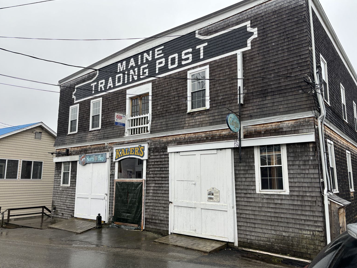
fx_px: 278
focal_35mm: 27
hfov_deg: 65.3
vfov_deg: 51.4
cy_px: 136
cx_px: 172
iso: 50
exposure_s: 1/428
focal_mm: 5.96
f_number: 1.6
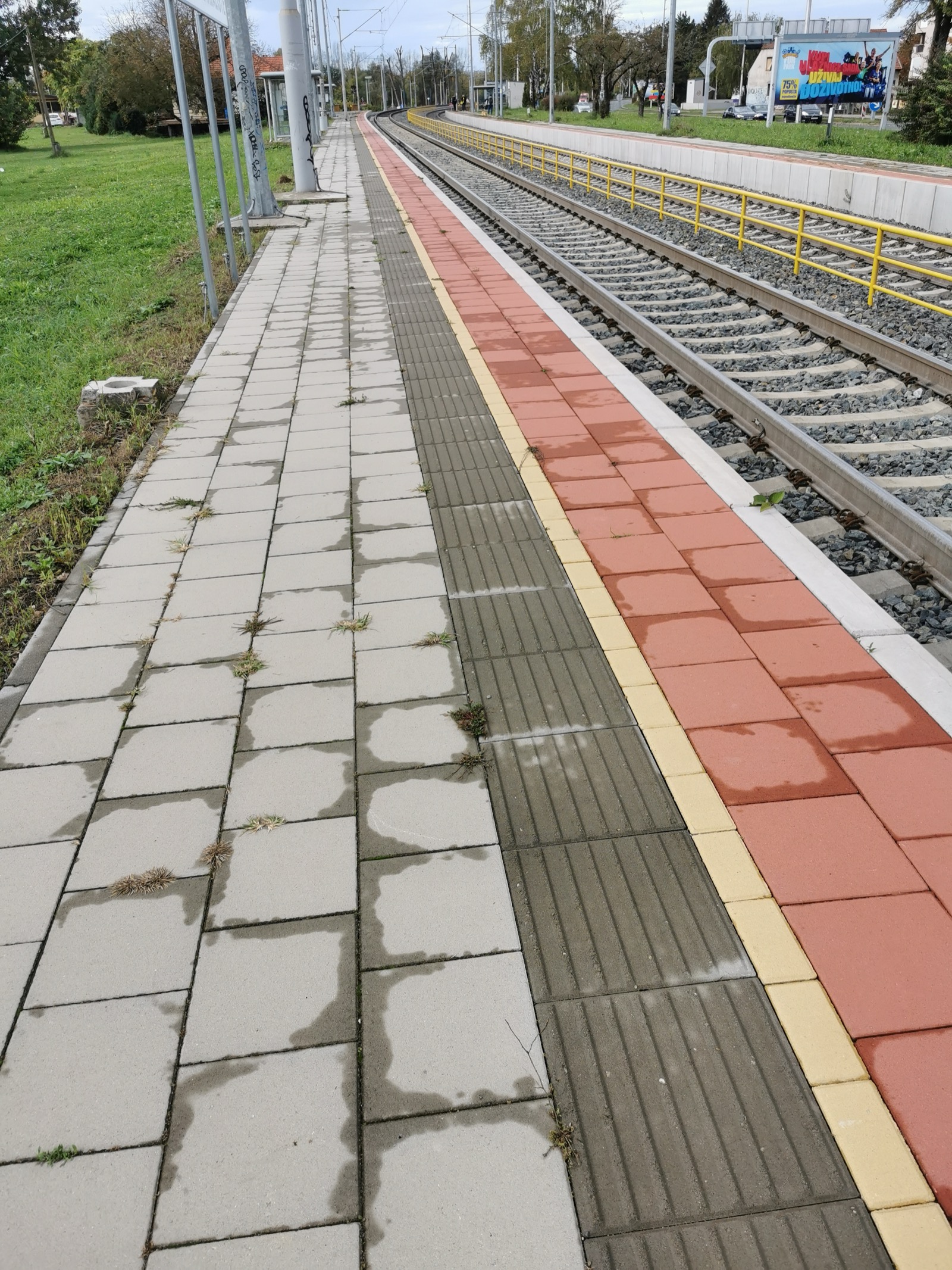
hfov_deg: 51.4
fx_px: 990
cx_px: 476
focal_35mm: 27
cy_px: 635
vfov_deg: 65.3
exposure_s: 1/2242
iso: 50
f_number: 1.6
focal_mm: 5.56
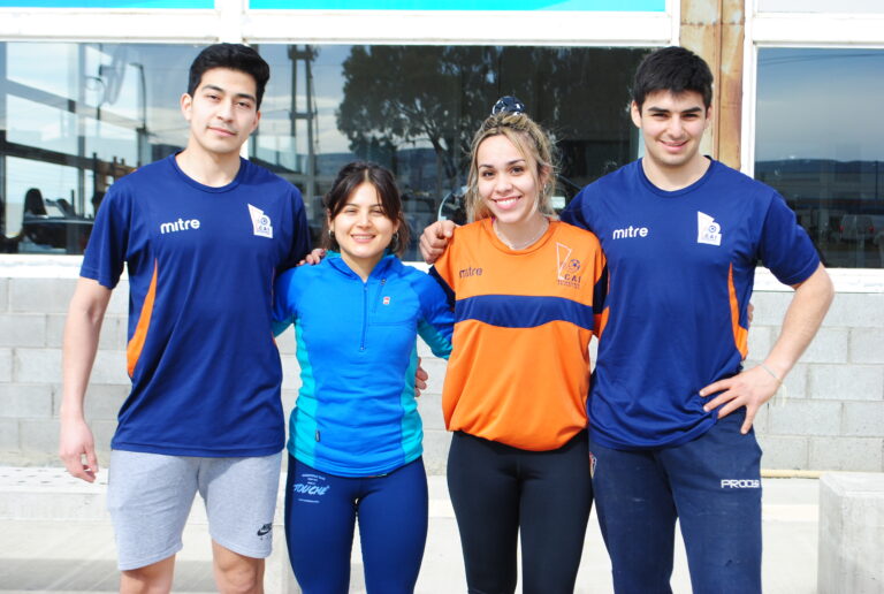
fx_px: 1403
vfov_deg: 23.9
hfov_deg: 35.0
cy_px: 297
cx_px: 442
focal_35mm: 57
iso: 200
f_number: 6.3
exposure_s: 1/250
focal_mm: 38
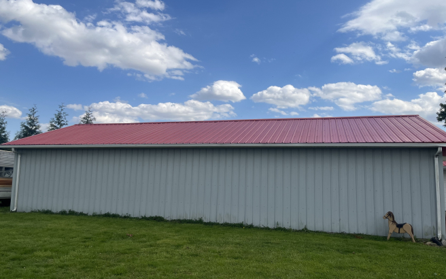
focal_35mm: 28
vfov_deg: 44.5
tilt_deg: +5.8
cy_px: 133
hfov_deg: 66.5
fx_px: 340
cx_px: 221
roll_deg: -1.7
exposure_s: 1/4149
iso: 50
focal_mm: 5.1
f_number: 1.6
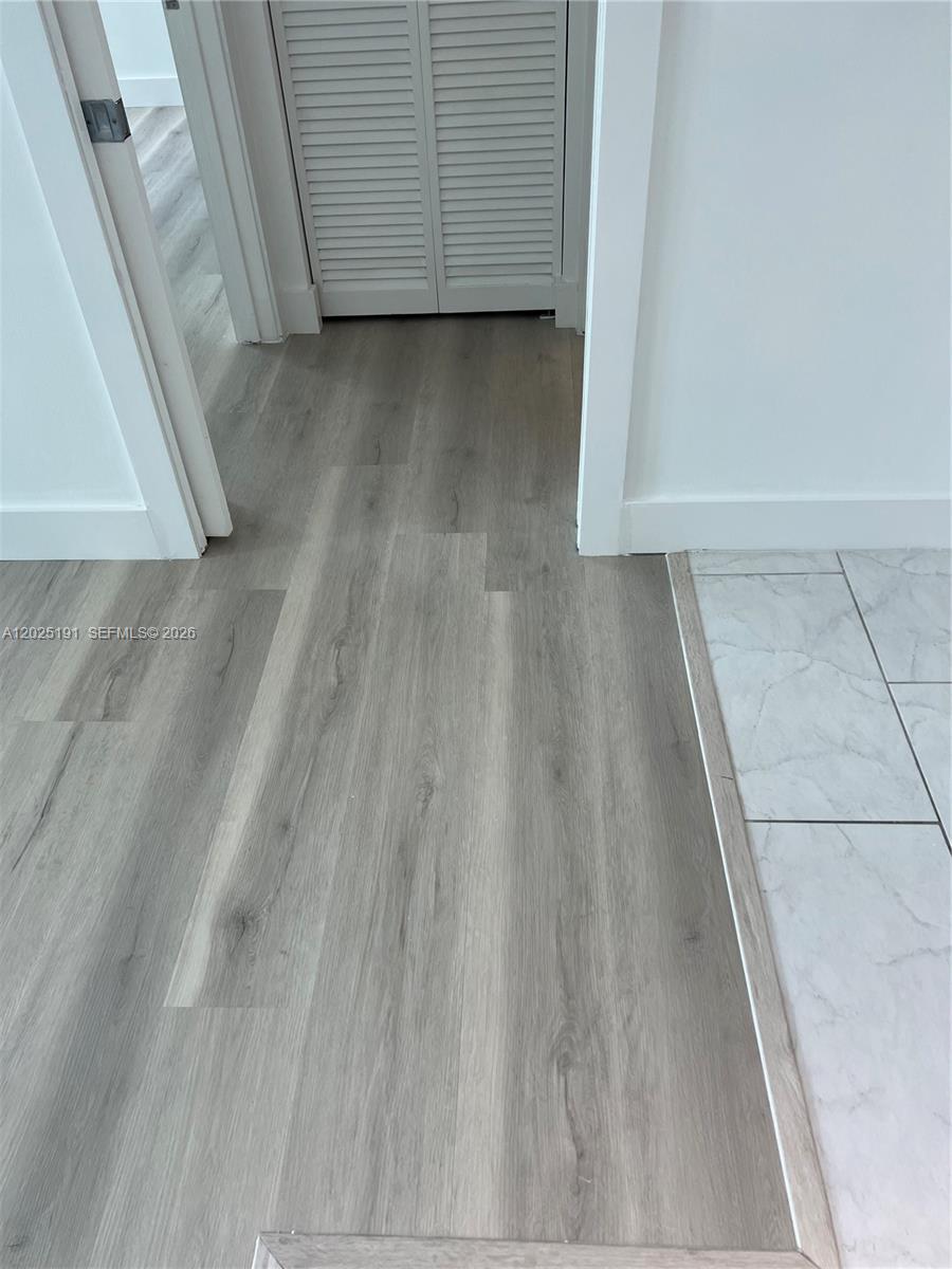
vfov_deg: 67.3
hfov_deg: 53.1
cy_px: 634
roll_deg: +4.8
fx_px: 953
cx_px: 476
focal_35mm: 26
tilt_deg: -43.3
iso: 64
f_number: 1.5
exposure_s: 1/120
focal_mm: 5.7
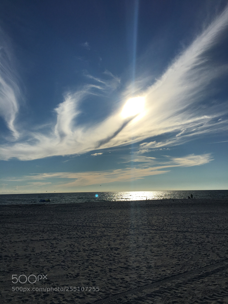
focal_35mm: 29
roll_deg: +1.0
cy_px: 152
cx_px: 114
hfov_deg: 48.2
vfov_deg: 61.7
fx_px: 255
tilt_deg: +8.6
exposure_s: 1/8547
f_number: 2.2
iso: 25
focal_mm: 4.15
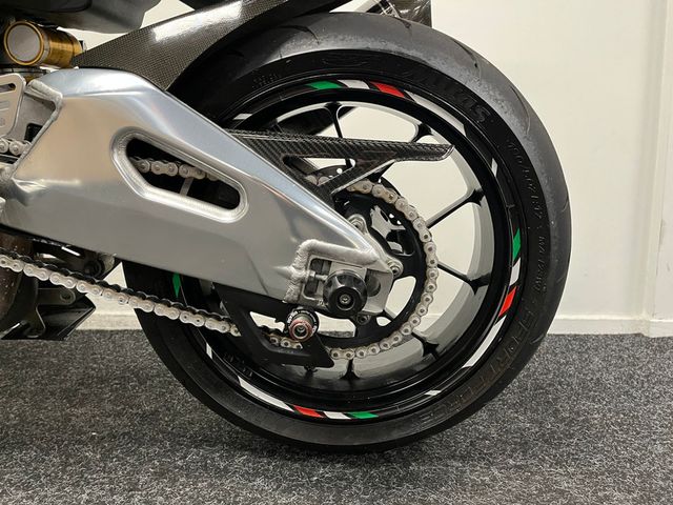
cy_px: 252
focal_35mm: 26
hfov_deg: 67.3
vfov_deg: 53.1
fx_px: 505
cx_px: 336
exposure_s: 1/50
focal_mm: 5.1
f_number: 1.6
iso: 250
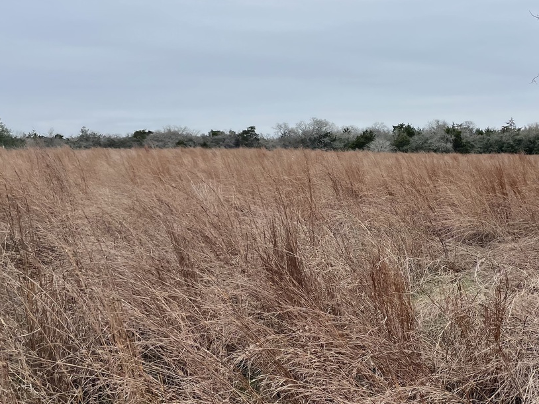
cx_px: 346
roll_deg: -0.6
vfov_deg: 31.5
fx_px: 716
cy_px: 222
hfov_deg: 40.9
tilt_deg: -4.2
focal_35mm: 46
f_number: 1.6
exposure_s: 1/1416
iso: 32
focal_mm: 4.2
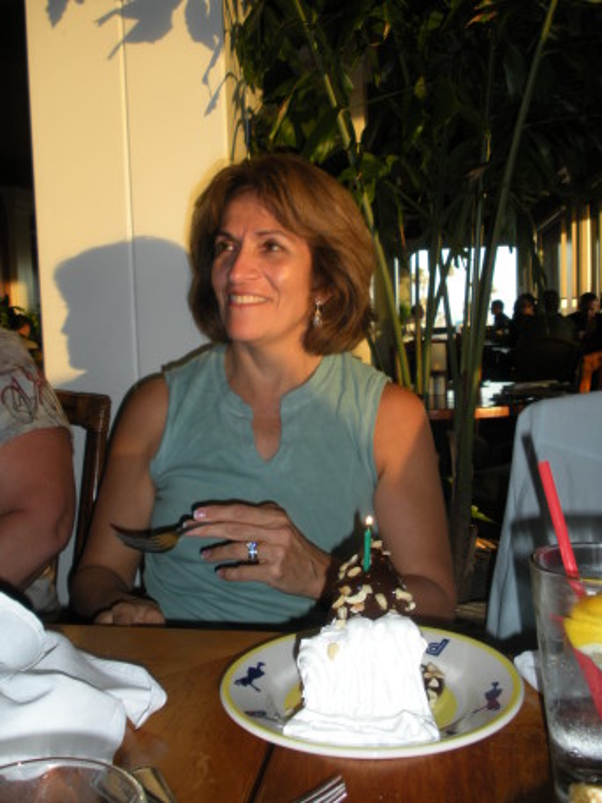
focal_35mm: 36
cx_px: 301
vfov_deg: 51.4
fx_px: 835
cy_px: 402
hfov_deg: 39.7
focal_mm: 6.3
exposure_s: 1/30
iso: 64
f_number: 3.5
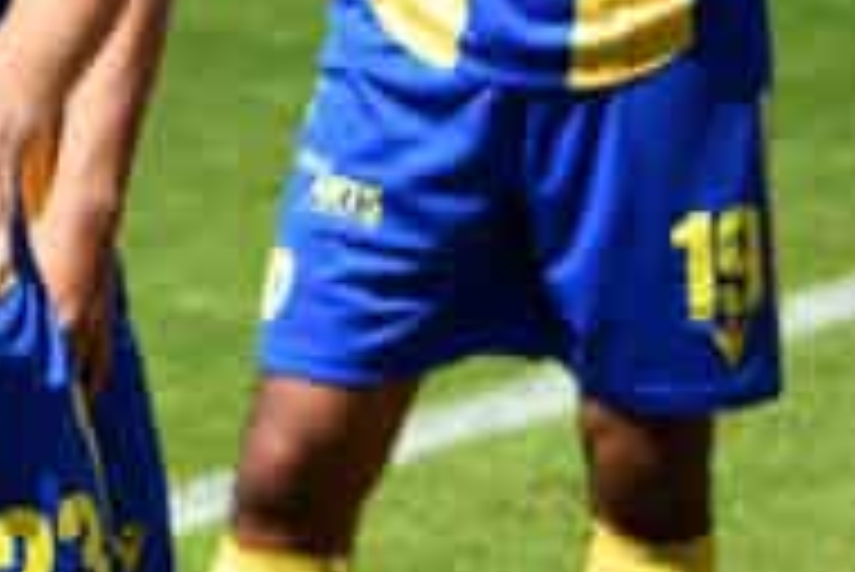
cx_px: -50
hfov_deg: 5.4
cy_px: 56
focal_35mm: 377
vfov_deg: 3.7
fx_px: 8960
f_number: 2.8
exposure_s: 1/1250
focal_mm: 70
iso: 64
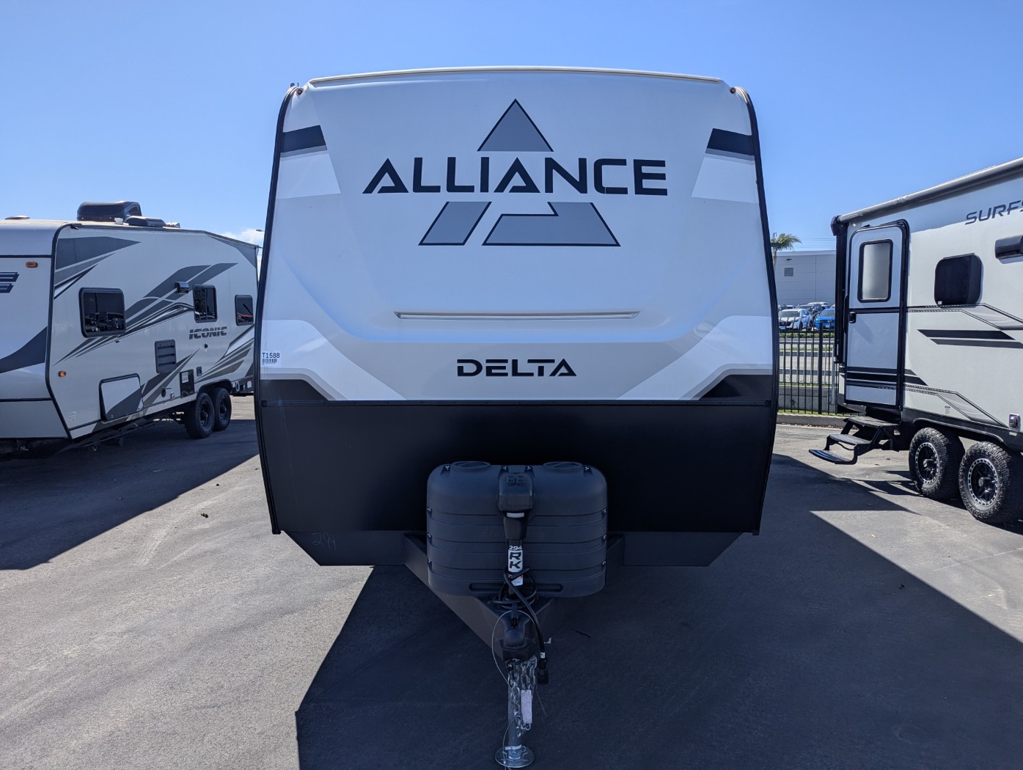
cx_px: 512
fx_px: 710
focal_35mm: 24
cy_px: 385
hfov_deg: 71.5
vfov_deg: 56.9
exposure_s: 1/2309
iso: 48
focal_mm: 6.81
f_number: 1.85
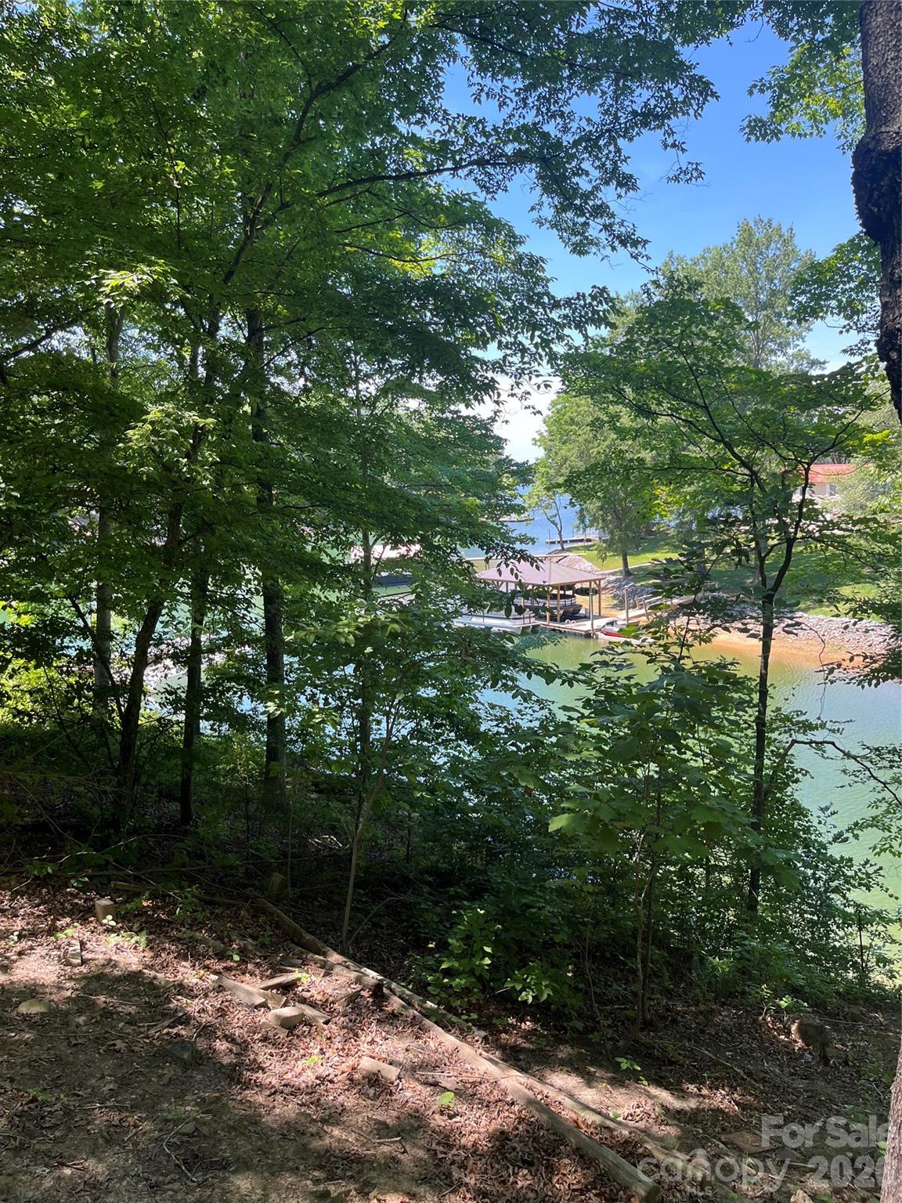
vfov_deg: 67.3
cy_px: 602
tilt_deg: -8.8
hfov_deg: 53.1
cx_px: 451
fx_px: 903
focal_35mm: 26
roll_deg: +1.3
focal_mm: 5.1
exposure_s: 1/401
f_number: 1.6
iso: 50
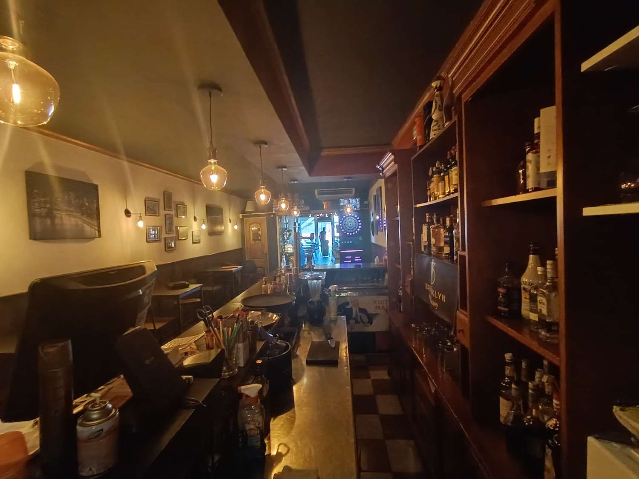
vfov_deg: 74.7
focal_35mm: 17
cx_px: 320
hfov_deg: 91.0
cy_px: 240
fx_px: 314
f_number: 2.2
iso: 1563
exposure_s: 1/33.3
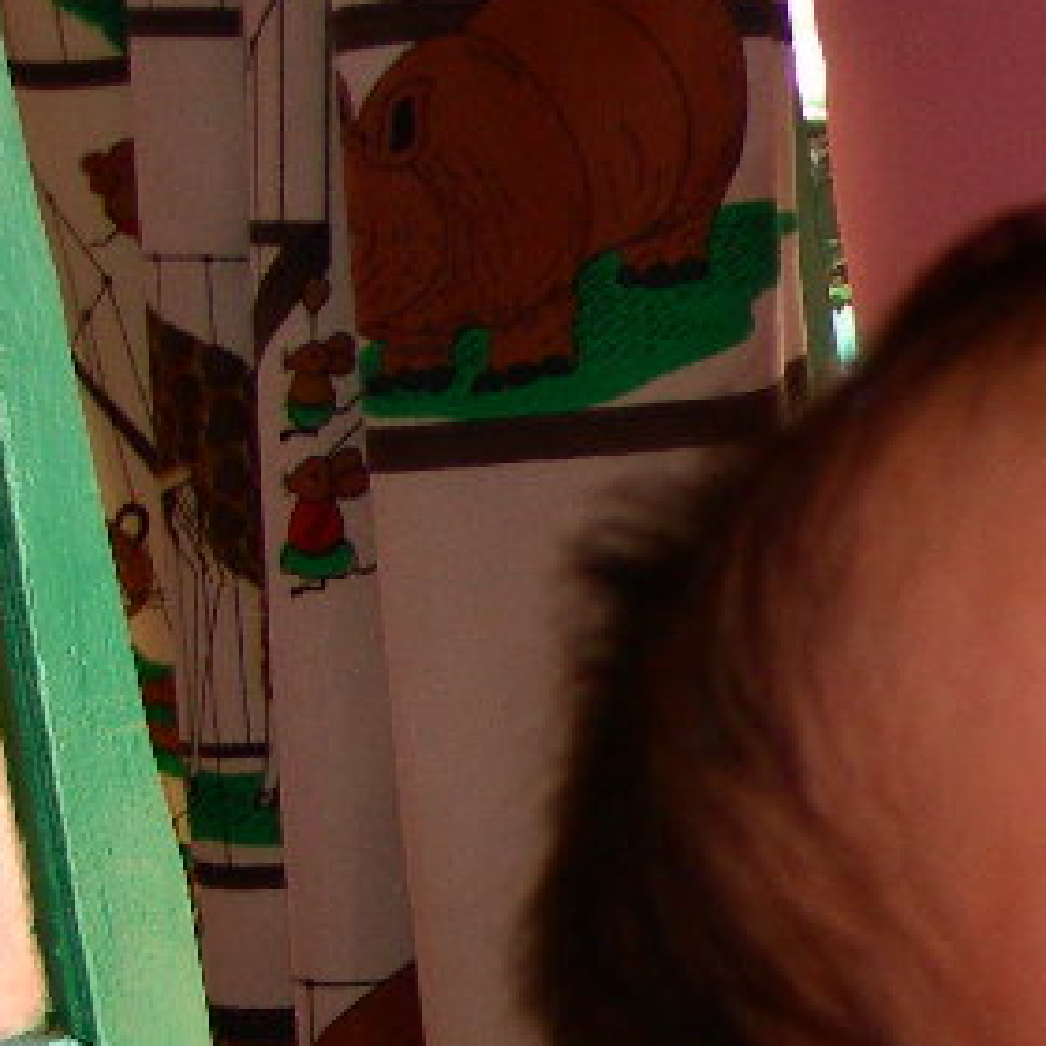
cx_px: 1883
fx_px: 4205
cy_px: 669
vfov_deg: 14.2
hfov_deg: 12.9
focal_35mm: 123
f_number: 2.8
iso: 50
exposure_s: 1/60.1
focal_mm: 7.8
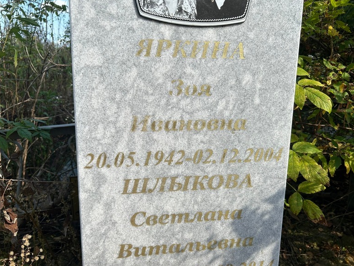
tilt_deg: -11.6
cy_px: 134
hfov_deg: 65.3
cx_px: 179
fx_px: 276
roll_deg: +3.2
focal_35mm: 27
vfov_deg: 51.4
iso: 50
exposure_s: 1/2841
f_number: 1.5
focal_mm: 5.7
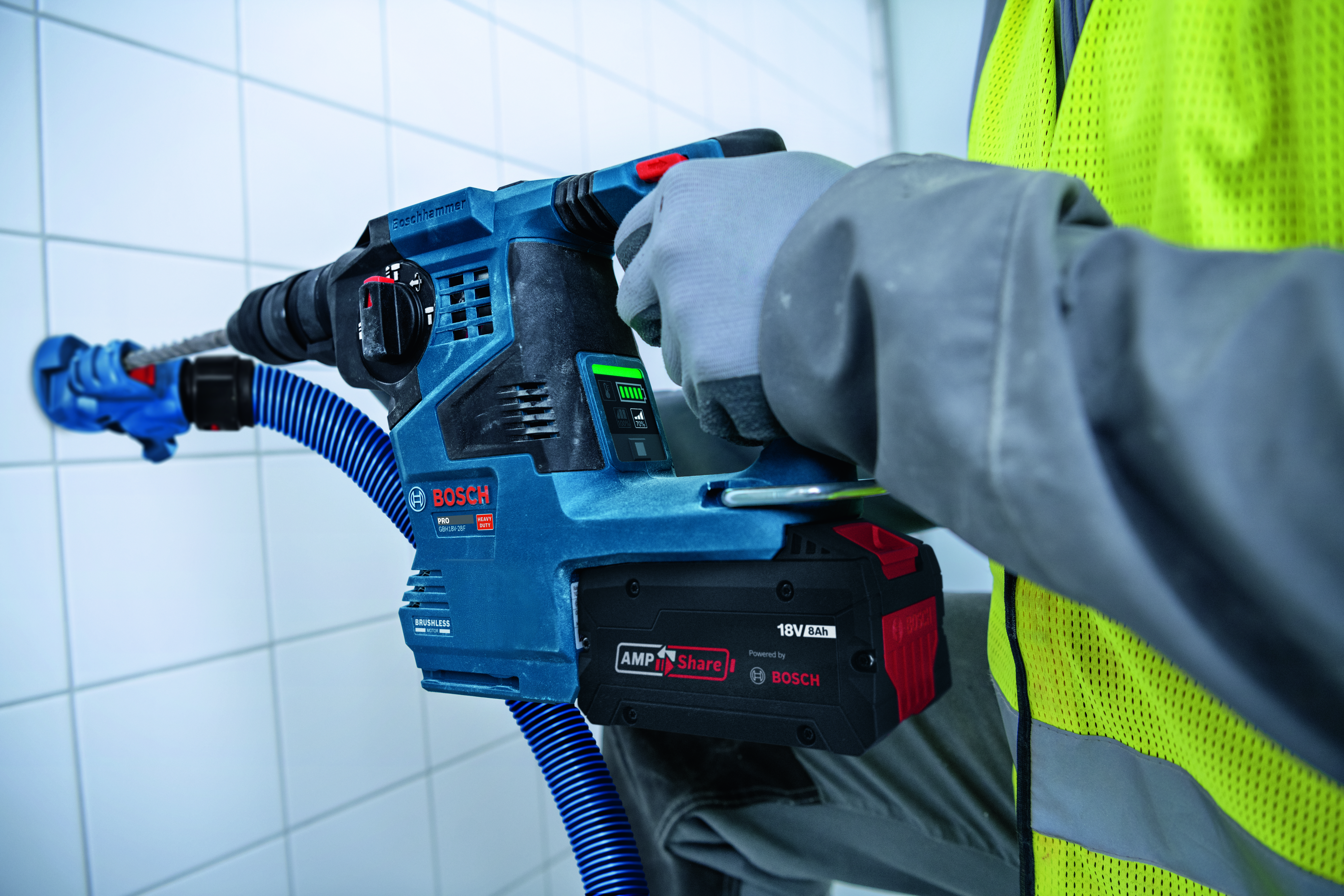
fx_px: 971
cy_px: 448
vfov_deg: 49.6
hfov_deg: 69.4
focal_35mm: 26
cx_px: 672
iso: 500
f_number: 4
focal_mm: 26
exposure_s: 1/320
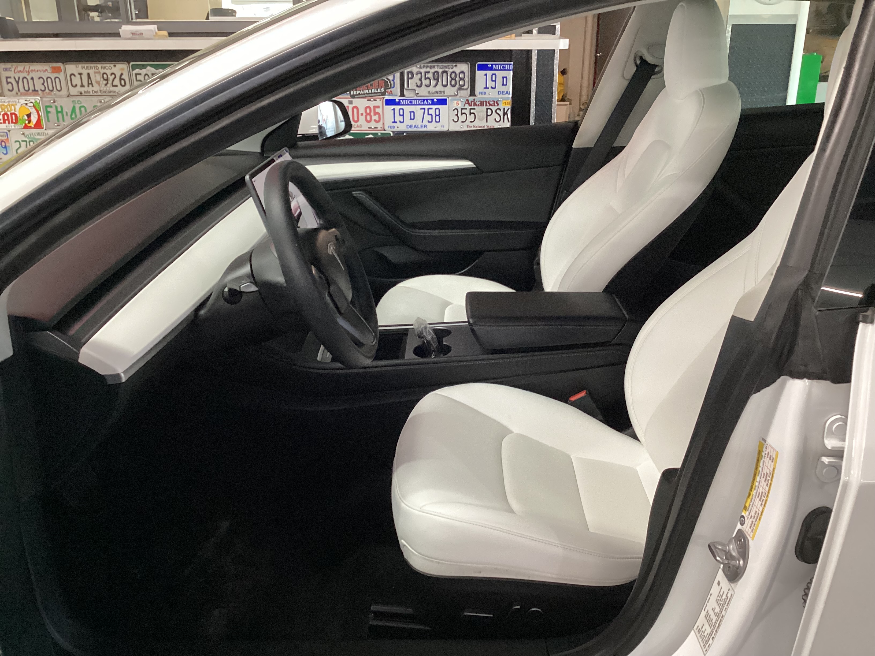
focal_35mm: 31
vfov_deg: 45.4
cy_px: 328
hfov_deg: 58.4
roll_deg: -0.3
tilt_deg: -22.1
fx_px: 784
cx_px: 438
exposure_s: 1/50
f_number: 2.4
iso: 250
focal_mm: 3.3
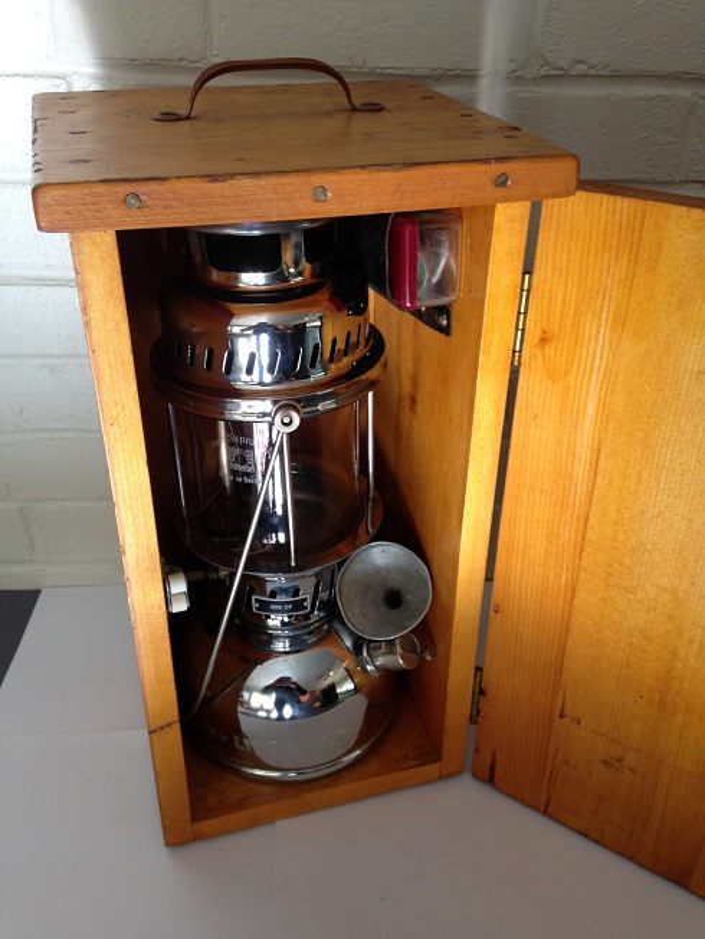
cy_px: 470
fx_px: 896
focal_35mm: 33
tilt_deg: -32.5
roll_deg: -1.7
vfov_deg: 55.3
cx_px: 352
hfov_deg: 43.0
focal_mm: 4.12
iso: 50
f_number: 2.4
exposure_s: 1/20
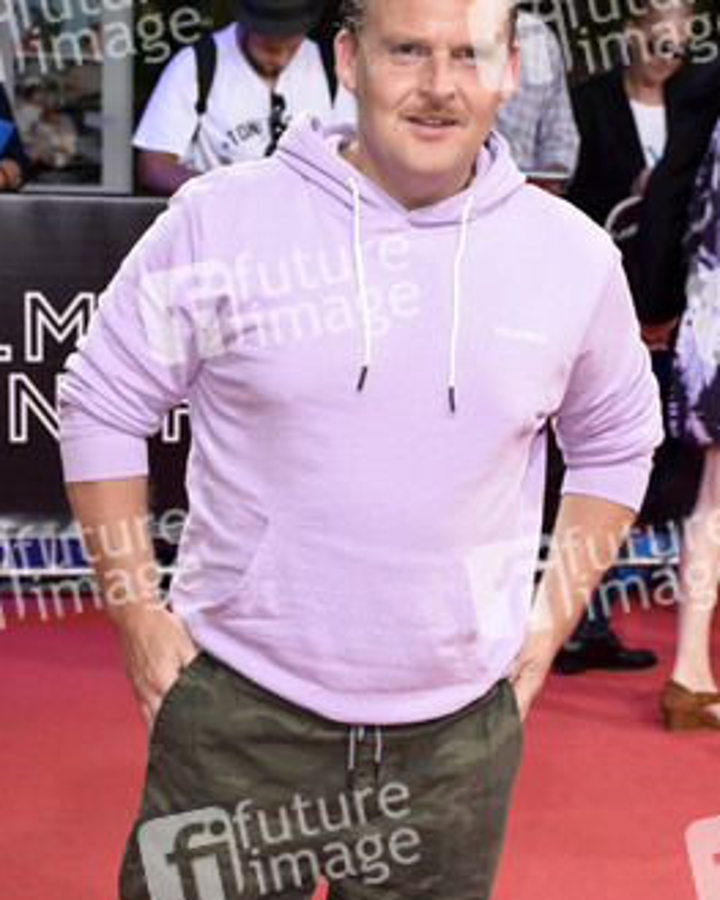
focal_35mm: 82
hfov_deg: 18.7
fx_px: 2185
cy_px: 438
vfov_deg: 23.3
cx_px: 359
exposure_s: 1/160
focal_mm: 48
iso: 400
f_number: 6.3
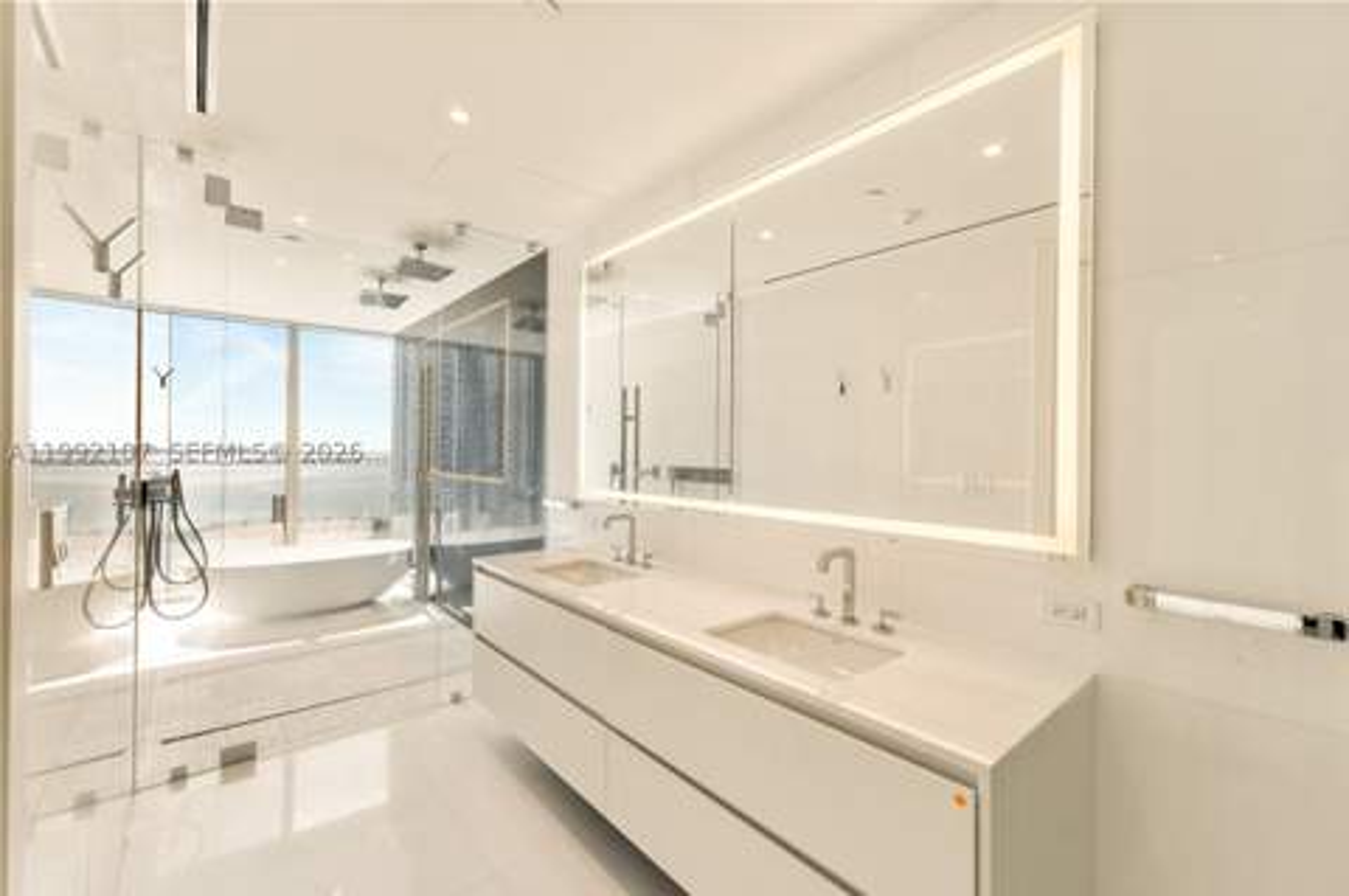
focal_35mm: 15
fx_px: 561
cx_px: 674
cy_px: 448
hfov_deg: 100.4
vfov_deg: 77.2
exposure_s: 1/8
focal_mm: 10
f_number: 9
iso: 100
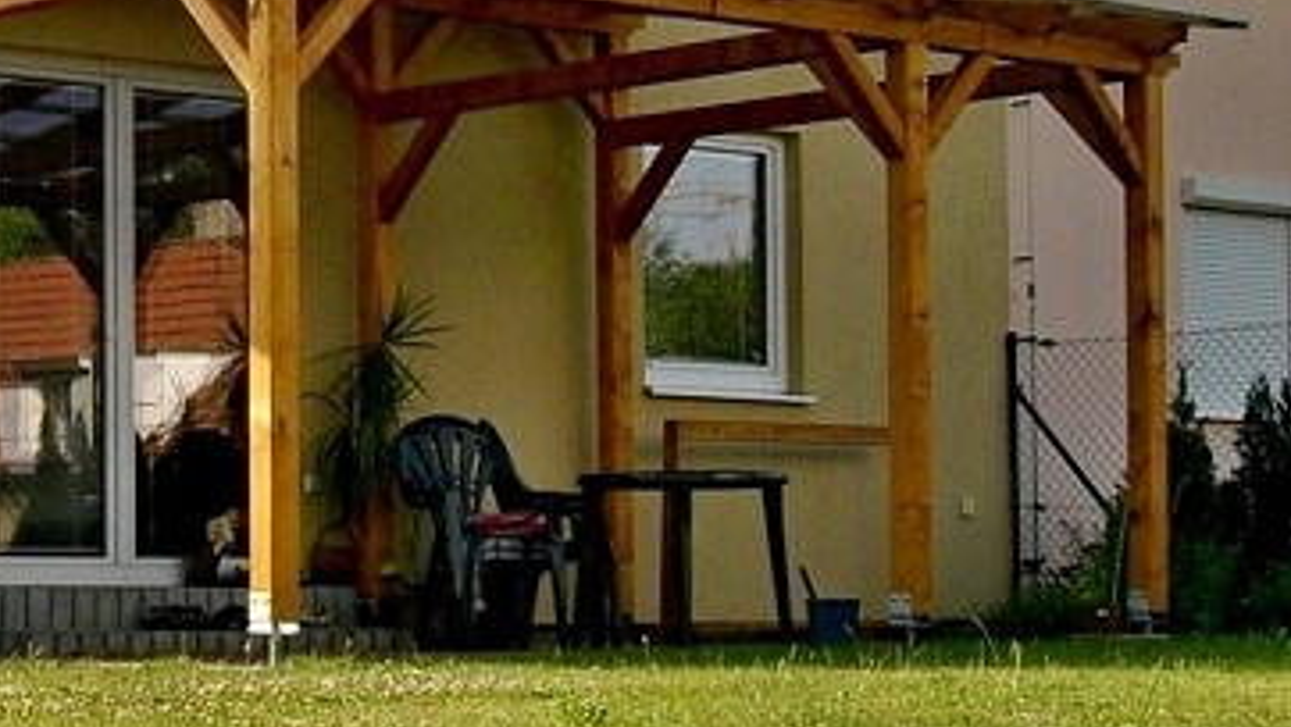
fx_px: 2089
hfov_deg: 34.0
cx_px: 419
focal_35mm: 61
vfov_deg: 19.7
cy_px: 228
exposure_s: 1/400
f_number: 4.4
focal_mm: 6.3
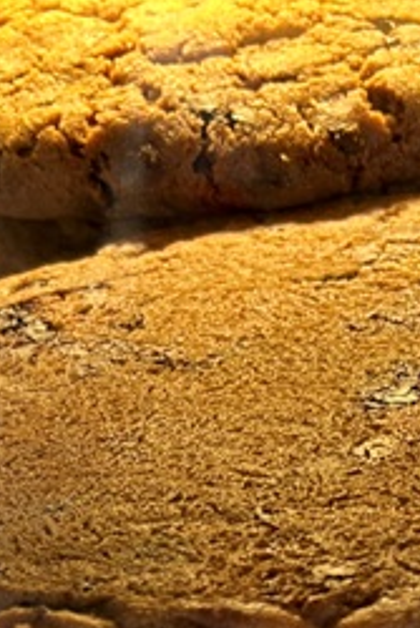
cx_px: 318
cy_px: 1081
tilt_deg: -46.7
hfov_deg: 14.2
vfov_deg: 17.7
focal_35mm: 96
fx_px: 1678
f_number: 1.5
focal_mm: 5.7
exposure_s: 1/60
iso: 125
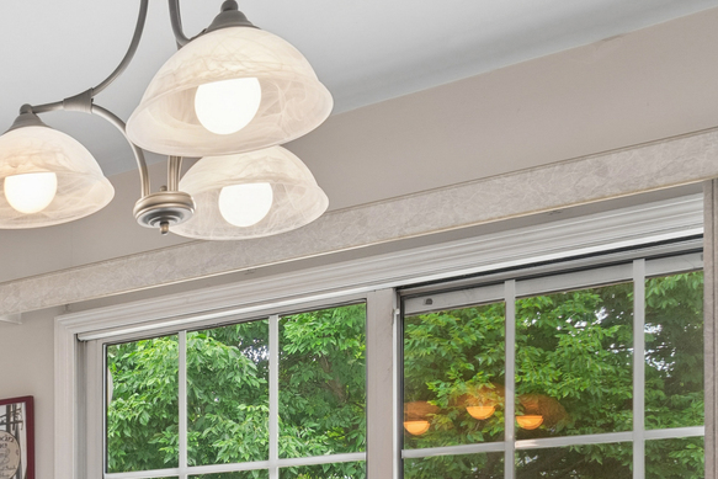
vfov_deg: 23.4
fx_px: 997
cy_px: 648
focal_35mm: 50
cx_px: -123
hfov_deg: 33.1
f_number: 8
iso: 250
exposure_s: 1/6
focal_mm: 12
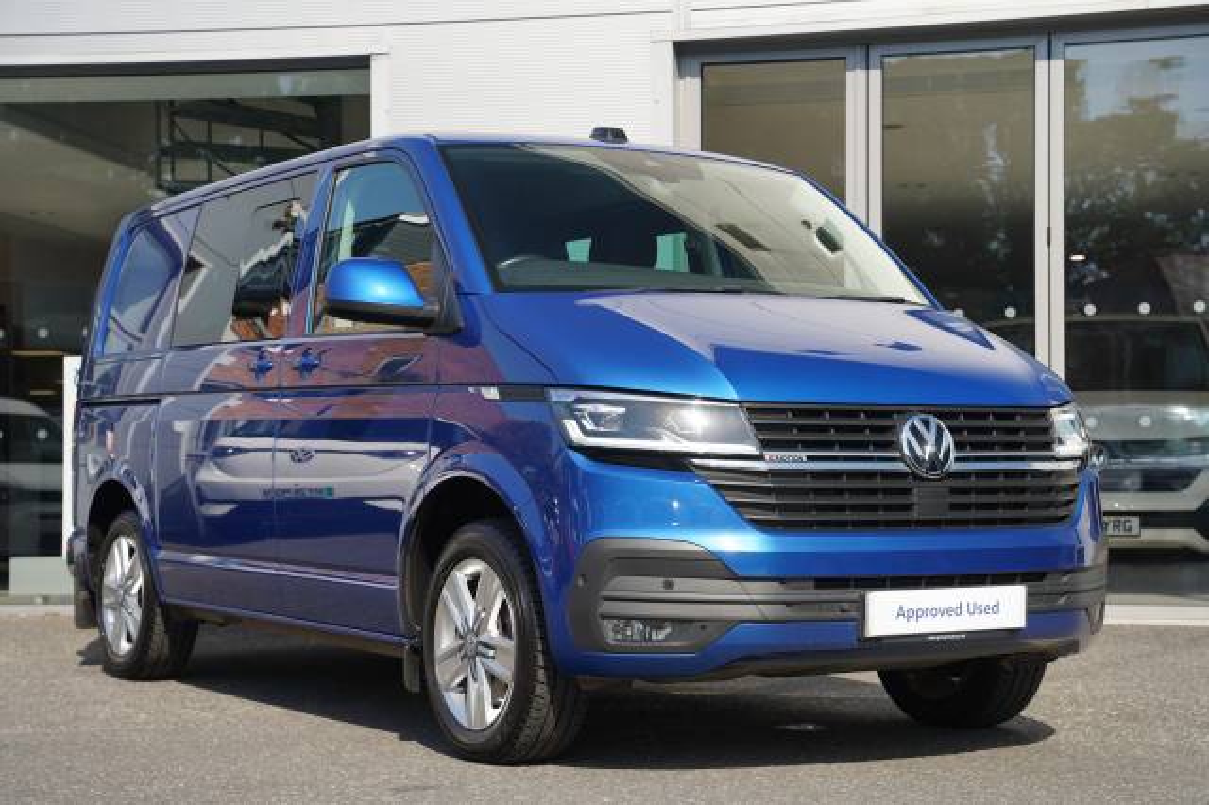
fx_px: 2054
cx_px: 604
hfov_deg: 32.8
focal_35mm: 61
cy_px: 402
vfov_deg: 22.2
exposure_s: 1/250
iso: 100
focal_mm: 61.2
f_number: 4.5
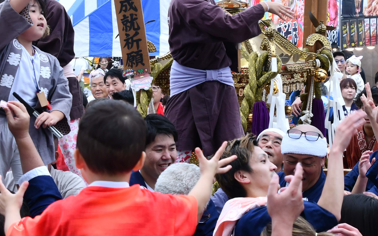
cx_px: 300
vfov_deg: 11.2
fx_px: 1195
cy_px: 44
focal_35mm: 116
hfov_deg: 17.8
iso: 400
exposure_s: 1/250
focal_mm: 35
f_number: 7.1
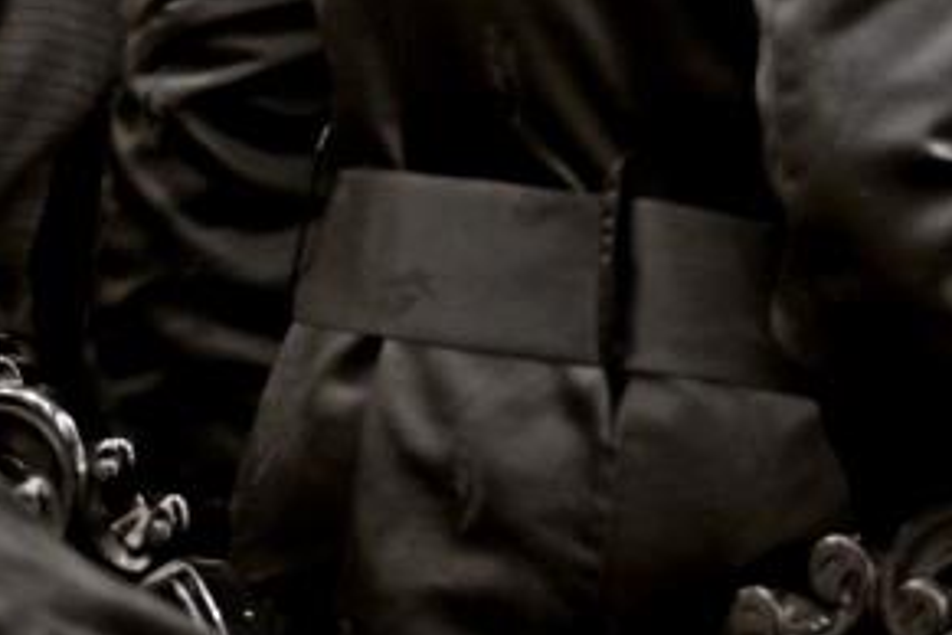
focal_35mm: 148
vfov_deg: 9.0
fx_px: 3913
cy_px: -309
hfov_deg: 13.0
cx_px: 1489
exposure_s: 1/160
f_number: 4
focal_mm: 42
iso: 800
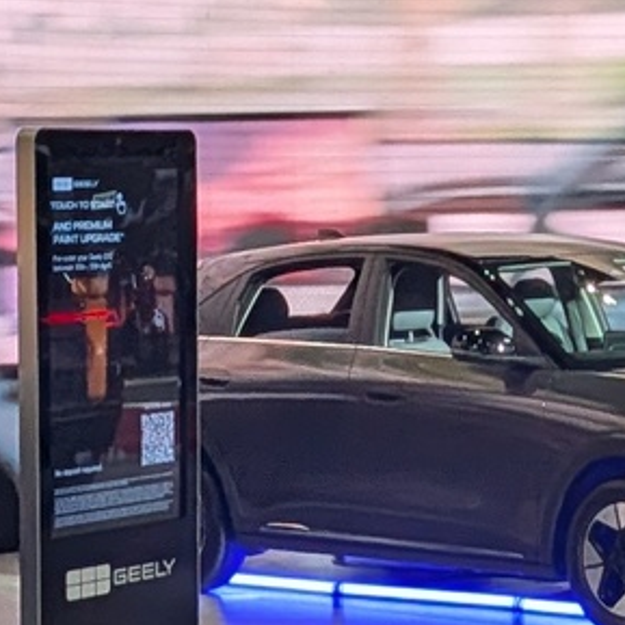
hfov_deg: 11.8
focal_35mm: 147
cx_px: 627
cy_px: 121
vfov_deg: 11.8
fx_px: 3003
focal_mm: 4.53
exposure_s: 1/387
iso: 167
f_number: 1.7
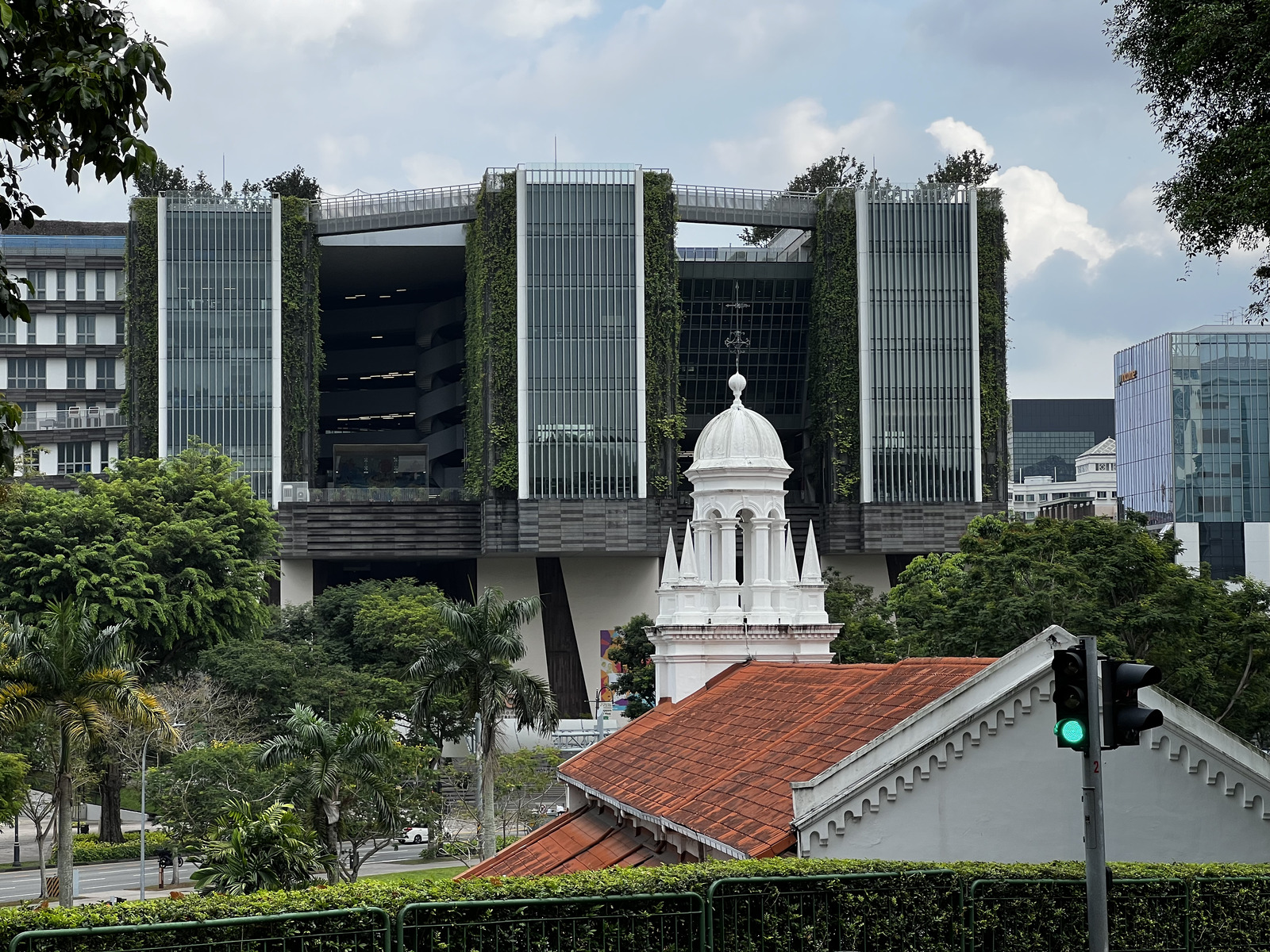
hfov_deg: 25.3
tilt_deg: +3.2
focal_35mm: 77
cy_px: 476
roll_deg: +0.7
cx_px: 635
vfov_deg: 19.1
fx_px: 2825
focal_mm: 9
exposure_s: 1/506
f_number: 2.8
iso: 32
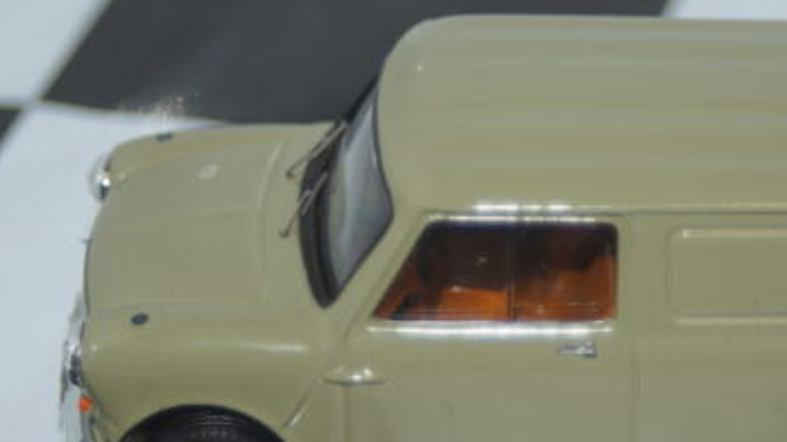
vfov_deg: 5.7
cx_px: 497
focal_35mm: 212
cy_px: 305
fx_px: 4423
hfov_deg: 10.2
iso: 200
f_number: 5.6
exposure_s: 1/60
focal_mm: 80
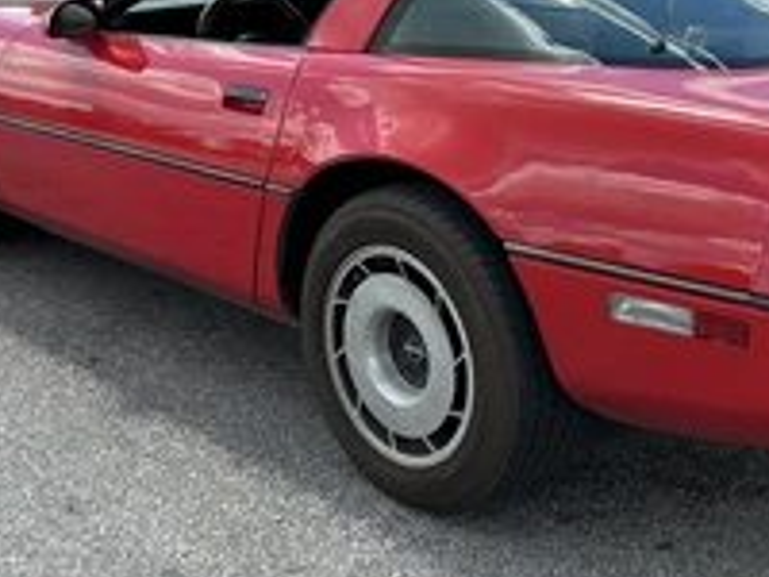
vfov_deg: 25.9
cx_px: 554
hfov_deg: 33.8
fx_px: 1244
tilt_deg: -11.3
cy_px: 165
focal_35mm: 56
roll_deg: -0.1
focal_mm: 3
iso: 25
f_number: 1.8
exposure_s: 1/829
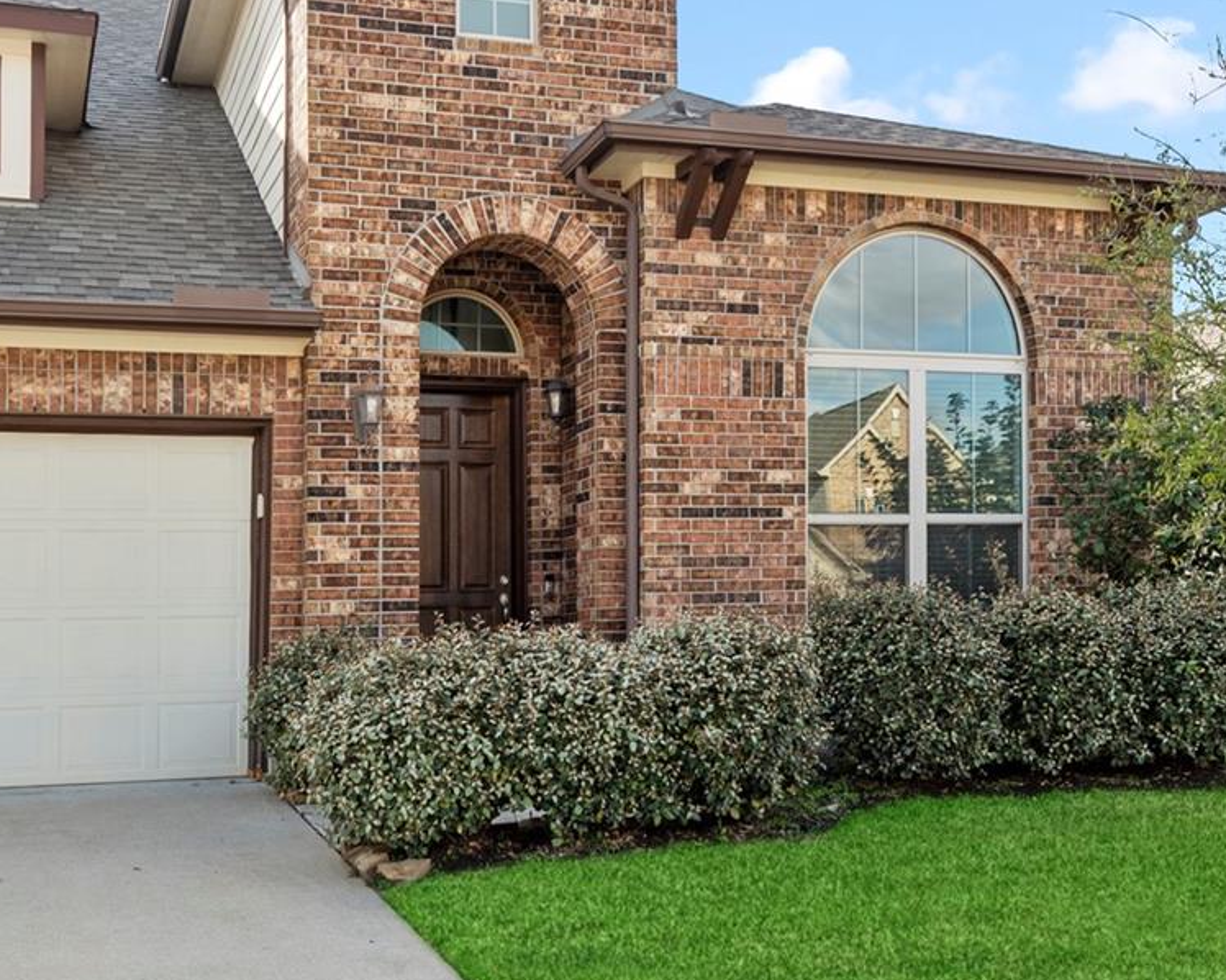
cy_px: 642
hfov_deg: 49.5
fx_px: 1306
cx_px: 420
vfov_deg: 40.7
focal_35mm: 36
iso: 100
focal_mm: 14
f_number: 8
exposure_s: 1/125
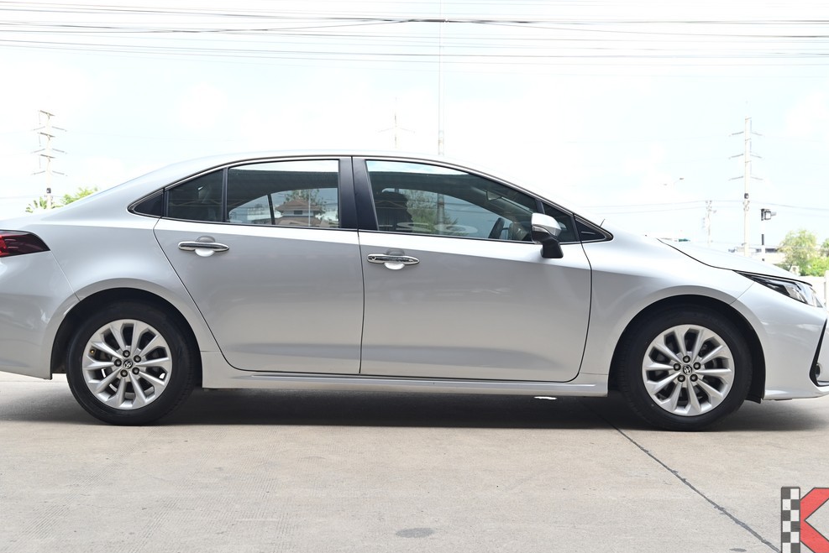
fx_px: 898
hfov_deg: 49.5
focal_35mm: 39
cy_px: 269
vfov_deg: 34.2
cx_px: 407
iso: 280
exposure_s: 1/250
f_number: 6.7
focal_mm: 35
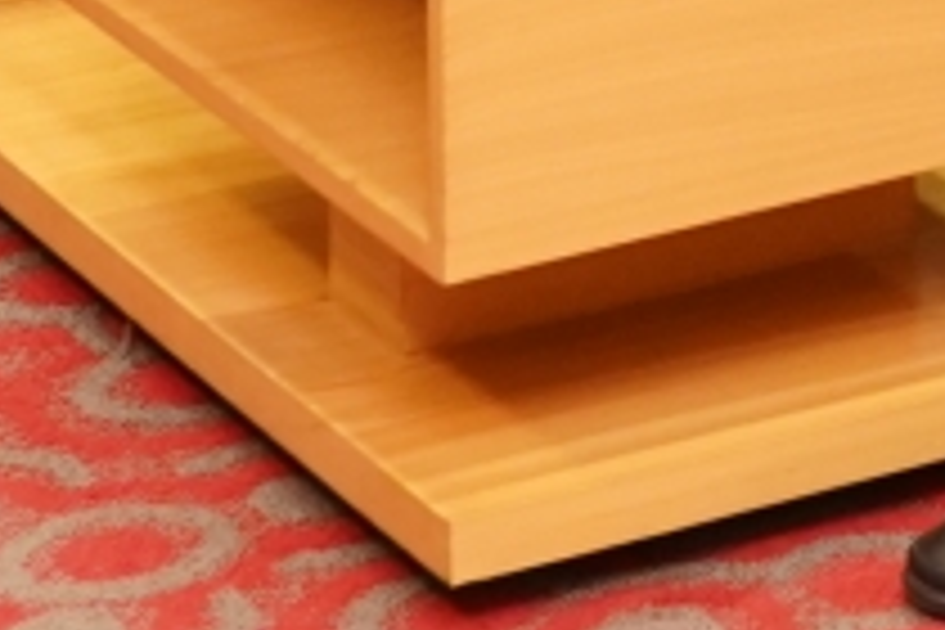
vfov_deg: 5.3
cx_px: 1634
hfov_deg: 8.3
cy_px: -1598
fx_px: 6273
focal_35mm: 239
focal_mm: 31
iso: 2500
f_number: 5
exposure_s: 1/200
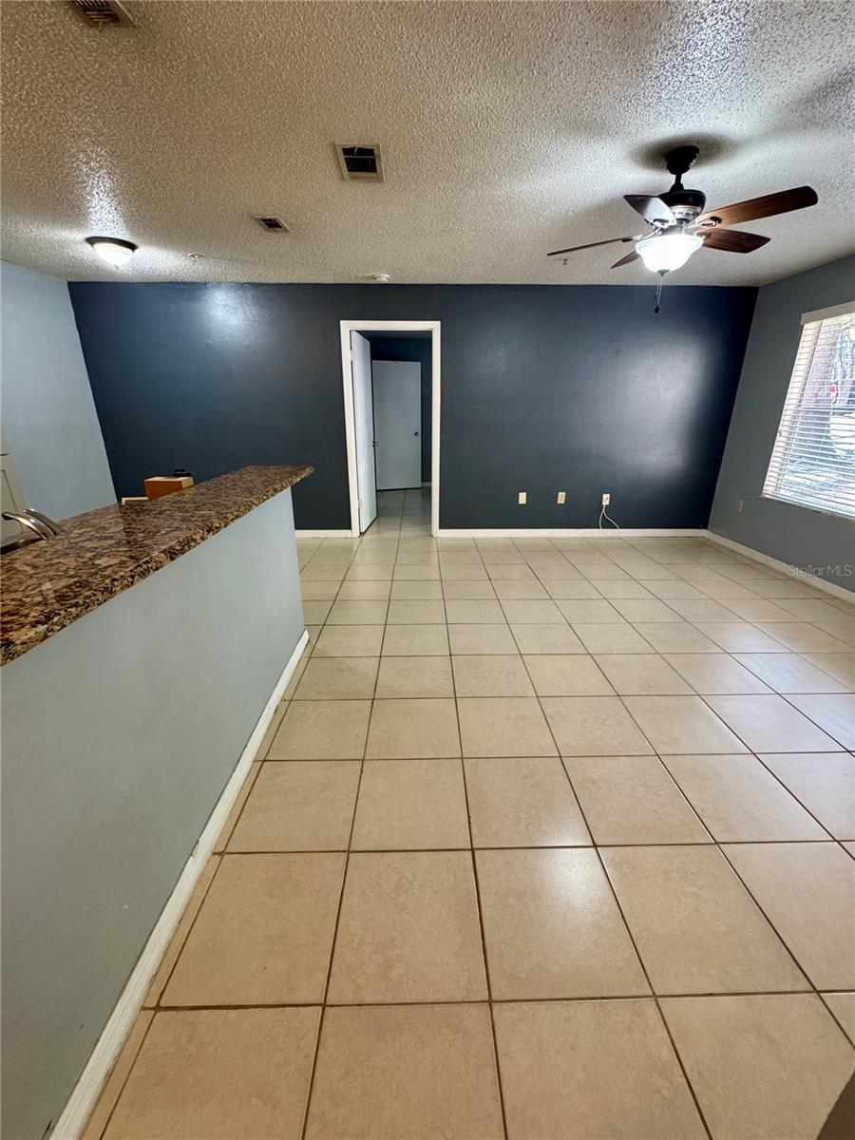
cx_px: 428
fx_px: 461
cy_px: 570
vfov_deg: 102.1
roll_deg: +0.4
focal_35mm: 14
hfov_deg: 85.7
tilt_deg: -19.4
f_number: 2.2
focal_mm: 2.22
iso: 250
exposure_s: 1/60
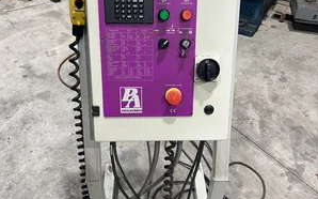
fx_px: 321
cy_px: 100
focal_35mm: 37
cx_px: 159
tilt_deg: -41.5
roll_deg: -1.3
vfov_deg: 34.4
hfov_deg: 52.8
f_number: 1.5
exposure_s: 1/60
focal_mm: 5.7
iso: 80
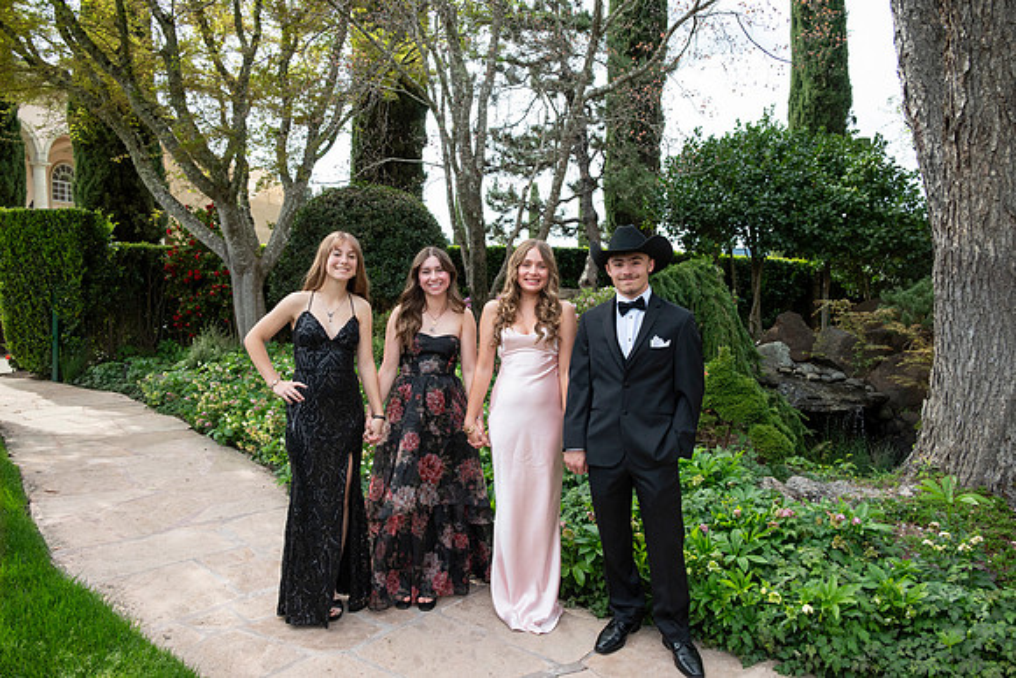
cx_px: 508
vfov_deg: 46.4
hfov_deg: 65.5
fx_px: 790
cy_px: 339
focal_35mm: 28
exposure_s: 1/2000
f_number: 5.6
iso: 1250
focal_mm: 28
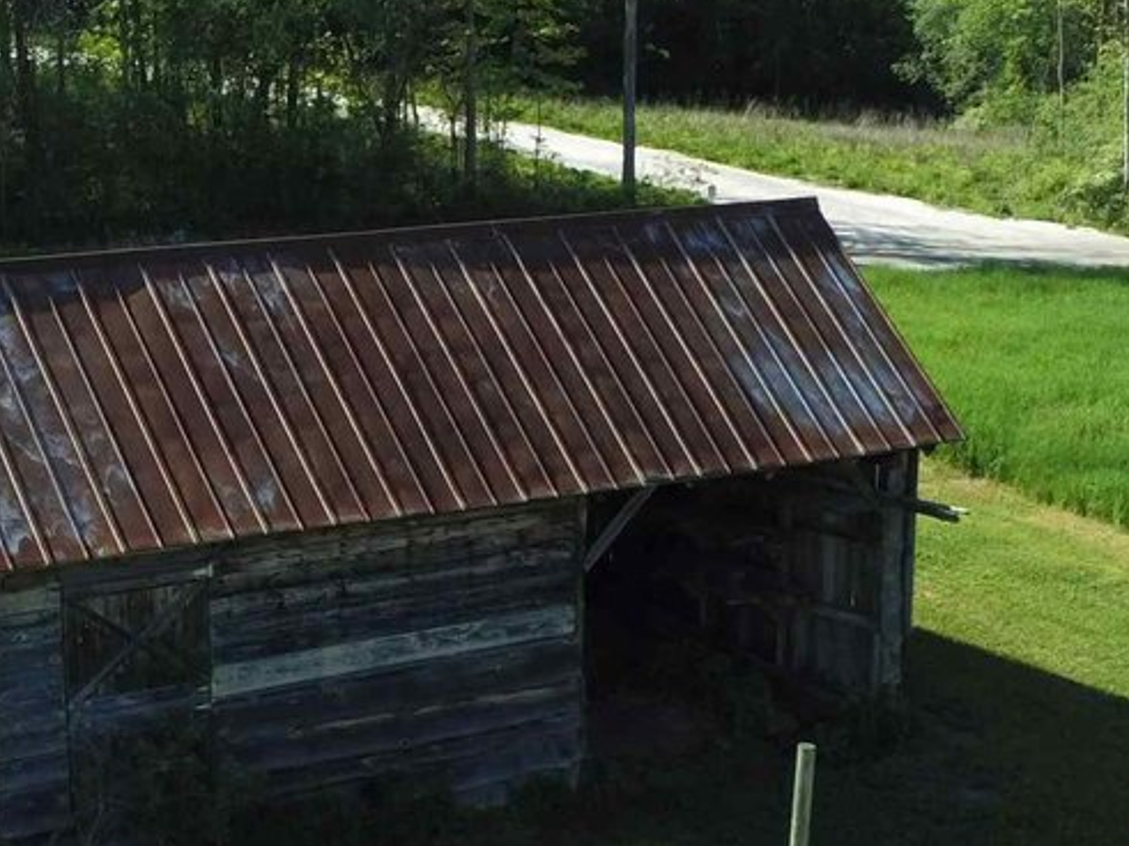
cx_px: 322
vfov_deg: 19.5
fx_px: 2446
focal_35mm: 75
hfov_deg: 25.8
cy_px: 591
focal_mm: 4
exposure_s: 1/961
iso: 106
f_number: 2.4
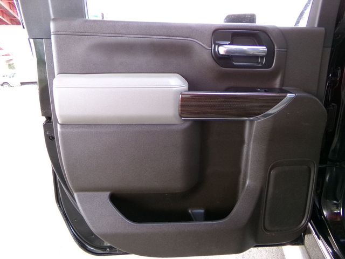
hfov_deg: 71.6
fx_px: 239
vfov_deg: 56.8
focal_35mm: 24
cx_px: 172
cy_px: 130
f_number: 3.7
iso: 557
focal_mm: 4.3
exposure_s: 1/60
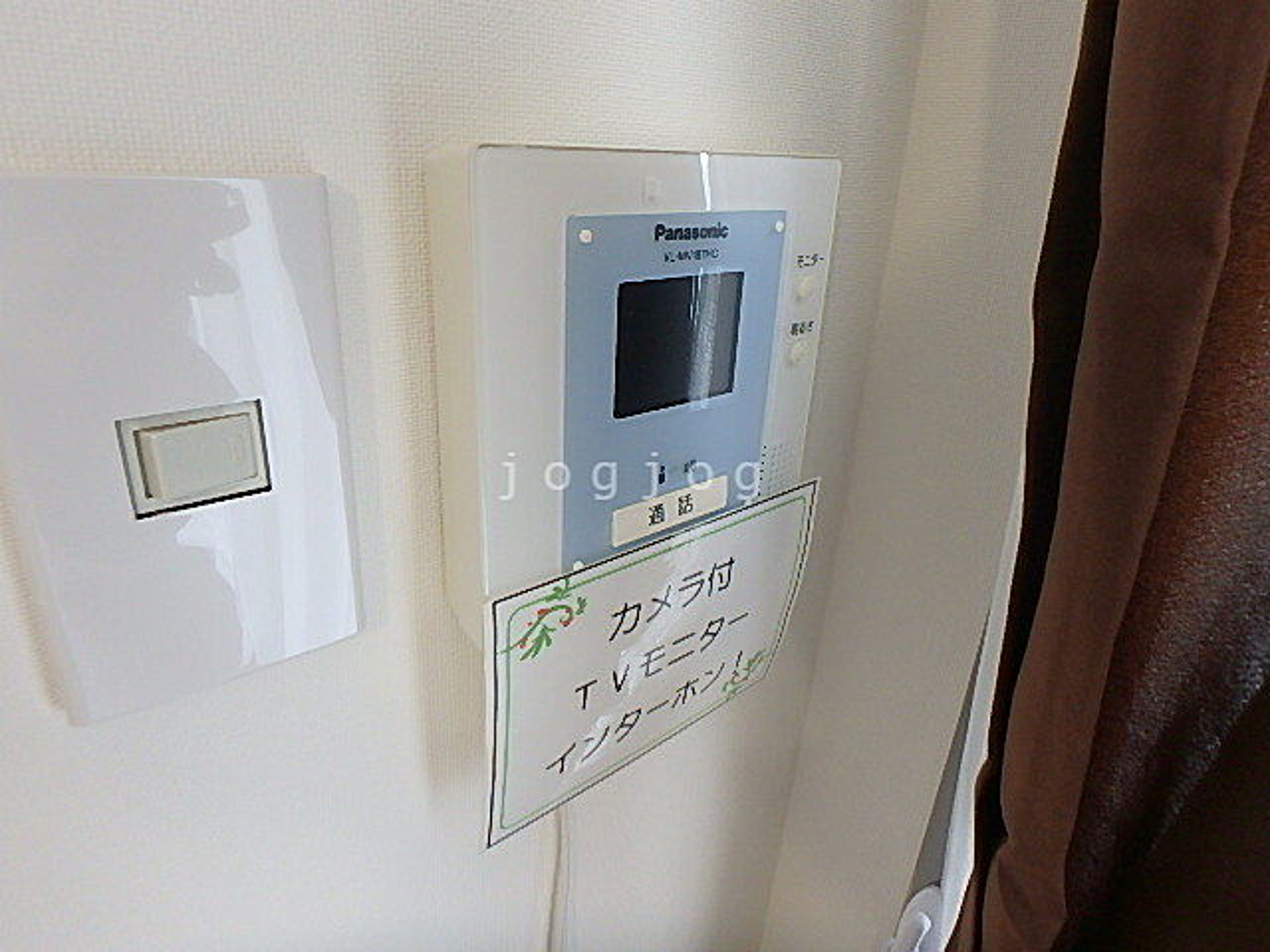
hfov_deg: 79.0
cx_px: 635
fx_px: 770
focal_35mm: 21
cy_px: 476
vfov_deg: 63.4
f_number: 3.5
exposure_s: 1/30
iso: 250
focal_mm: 3.7
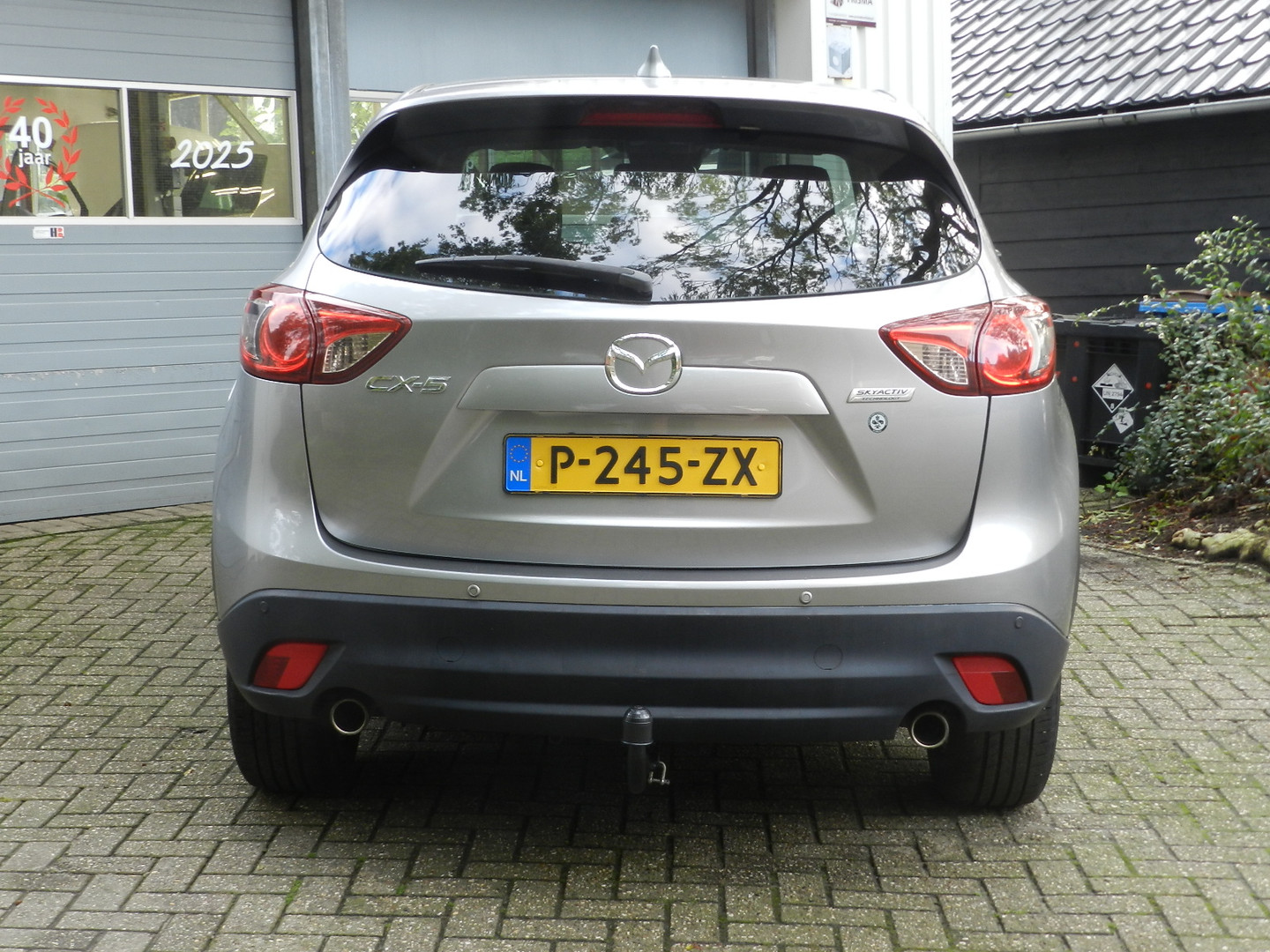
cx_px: 635
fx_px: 1944
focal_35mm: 53
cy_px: 476
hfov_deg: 36.2
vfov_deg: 27.5
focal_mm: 9.4
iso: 180
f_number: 4.4
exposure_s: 1/30
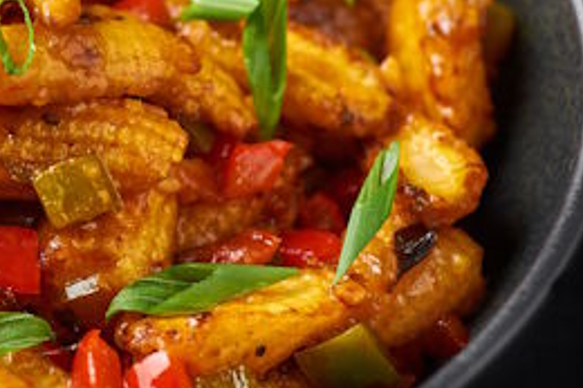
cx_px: -43
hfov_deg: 8.8
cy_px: 87
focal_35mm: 231
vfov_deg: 5.9
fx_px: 3738
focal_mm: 100
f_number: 8
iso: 200
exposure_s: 1/200
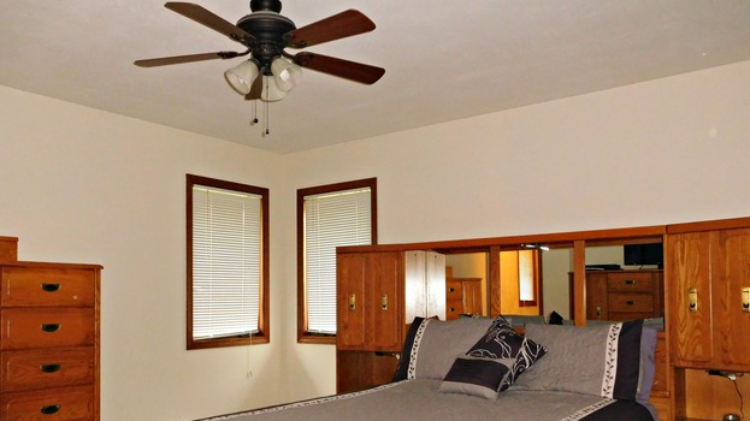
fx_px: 557
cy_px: 279
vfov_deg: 41.0
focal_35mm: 28
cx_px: 366
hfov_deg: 67.9
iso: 560
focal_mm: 4.5
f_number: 3.4
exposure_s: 1/30
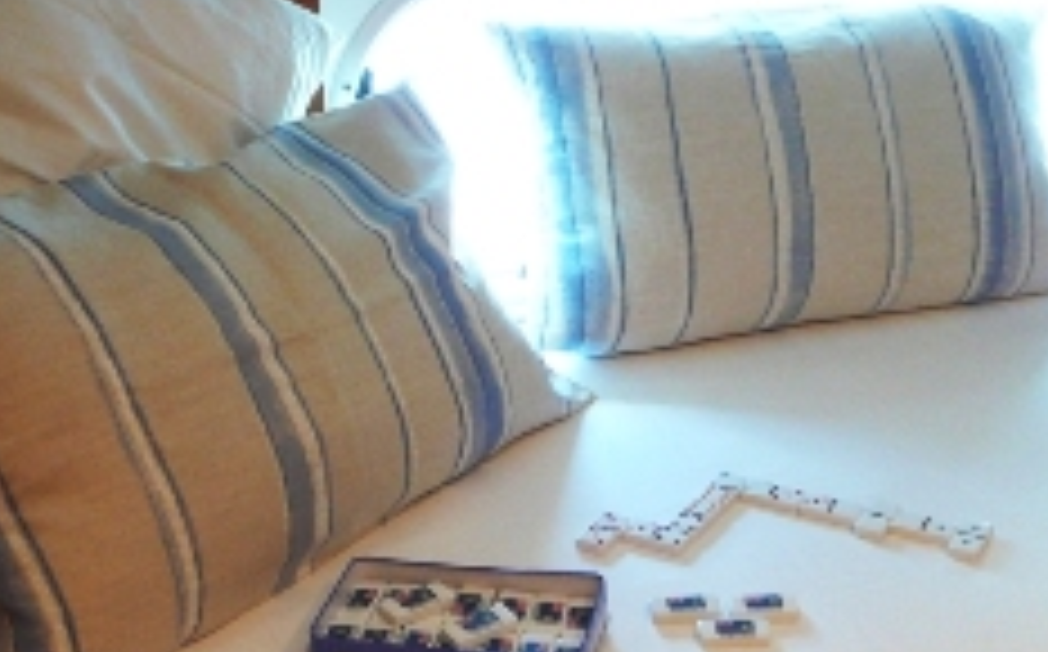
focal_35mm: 67
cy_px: 411
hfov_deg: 30.2
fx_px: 1911
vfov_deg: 19.3
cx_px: 778
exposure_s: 1/15
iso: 200
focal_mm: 5.2
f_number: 2.8
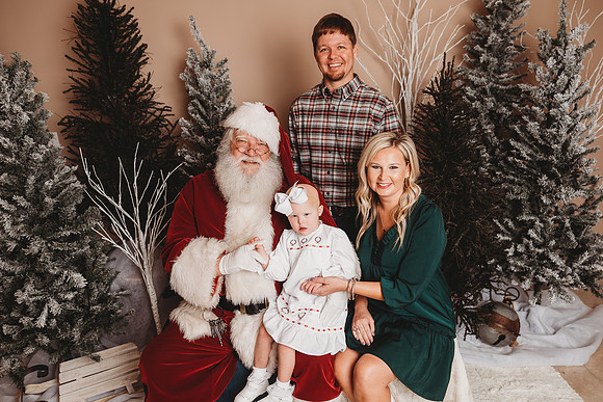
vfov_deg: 48.5
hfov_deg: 67.9
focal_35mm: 27
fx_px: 447
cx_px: 326
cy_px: 208
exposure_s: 1/160
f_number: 3.2
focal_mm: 24
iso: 100
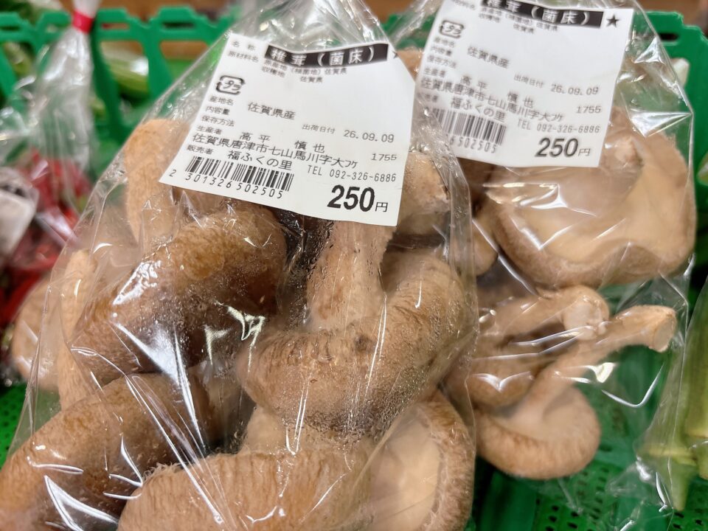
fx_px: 532
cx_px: 354
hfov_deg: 67.3
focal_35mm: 26
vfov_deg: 53.1
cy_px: 266
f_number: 1.6
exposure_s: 1/120
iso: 100
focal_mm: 5.96
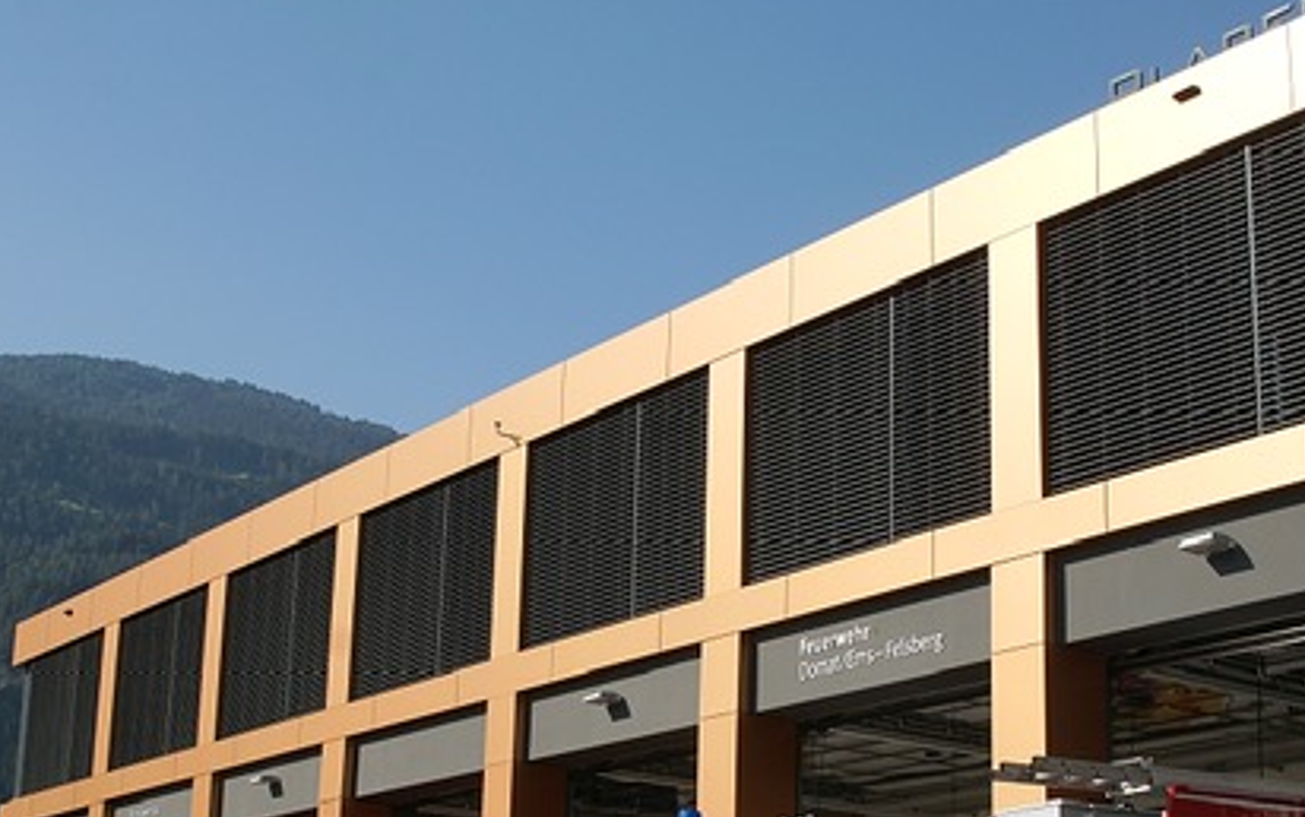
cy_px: 581
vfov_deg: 22.6
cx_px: 719
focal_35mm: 57
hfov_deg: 35.6
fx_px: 2028
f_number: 10
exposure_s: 1/400
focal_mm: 24
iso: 200
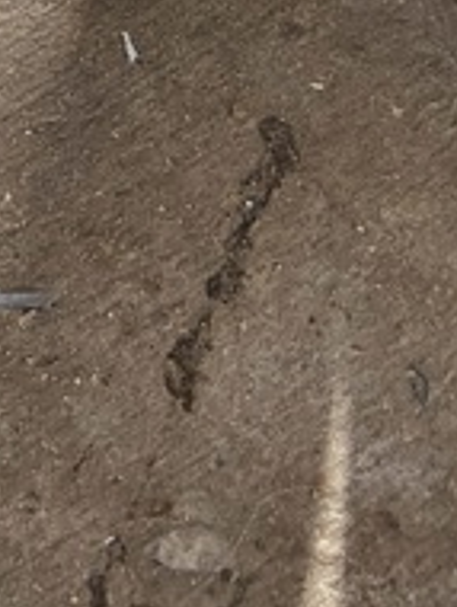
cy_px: -843
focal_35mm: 140
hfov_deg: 9.9
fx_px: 2459
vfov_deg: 11.6
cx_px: -451
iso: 20
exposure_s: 1/120
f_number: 1.8
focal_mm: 3.86
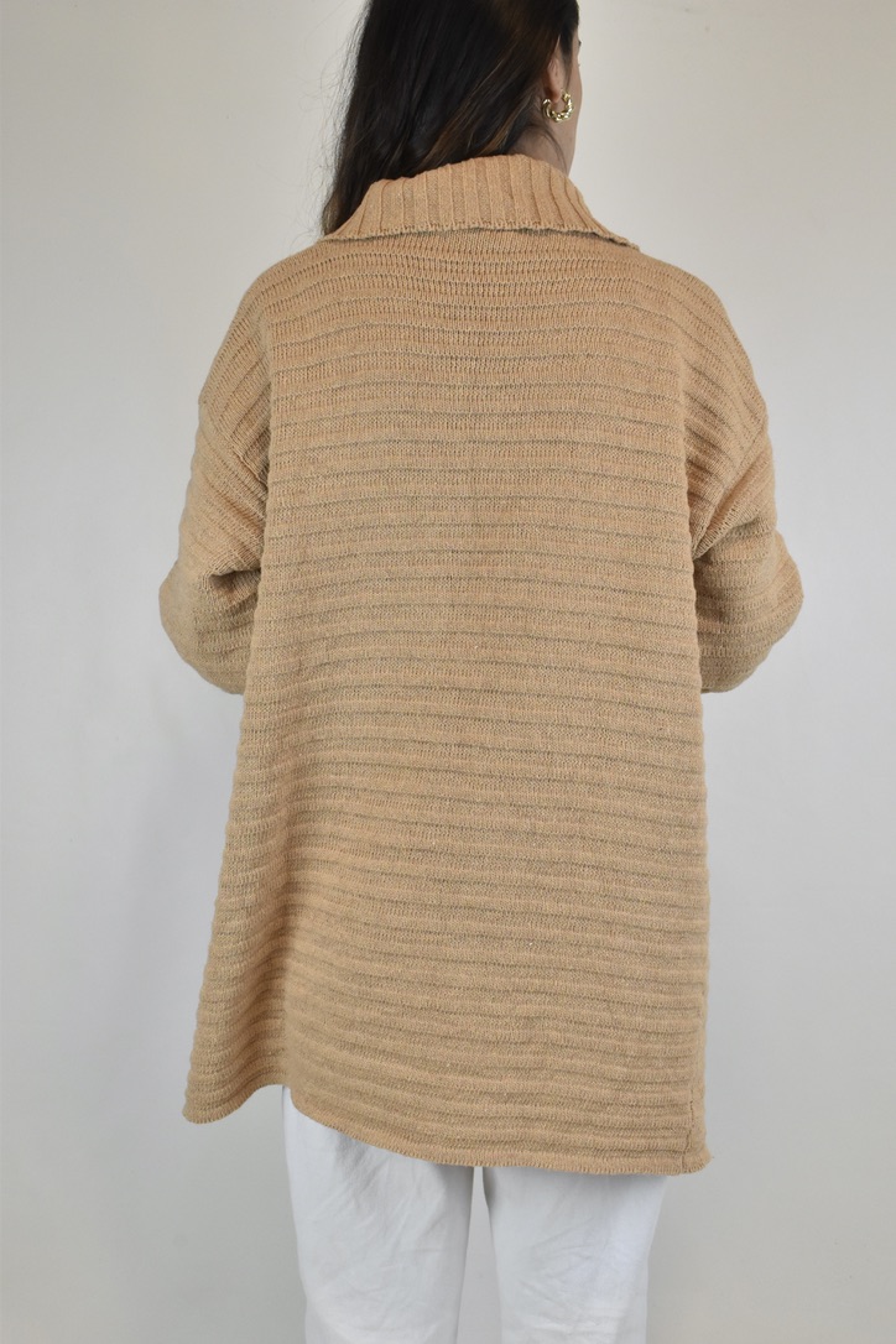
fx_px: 1400
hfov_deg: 35.5
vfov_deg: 51.3
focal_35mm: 38
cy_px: 672
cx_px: 448
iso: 1600
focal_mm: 25
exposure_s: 1/60
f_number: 13
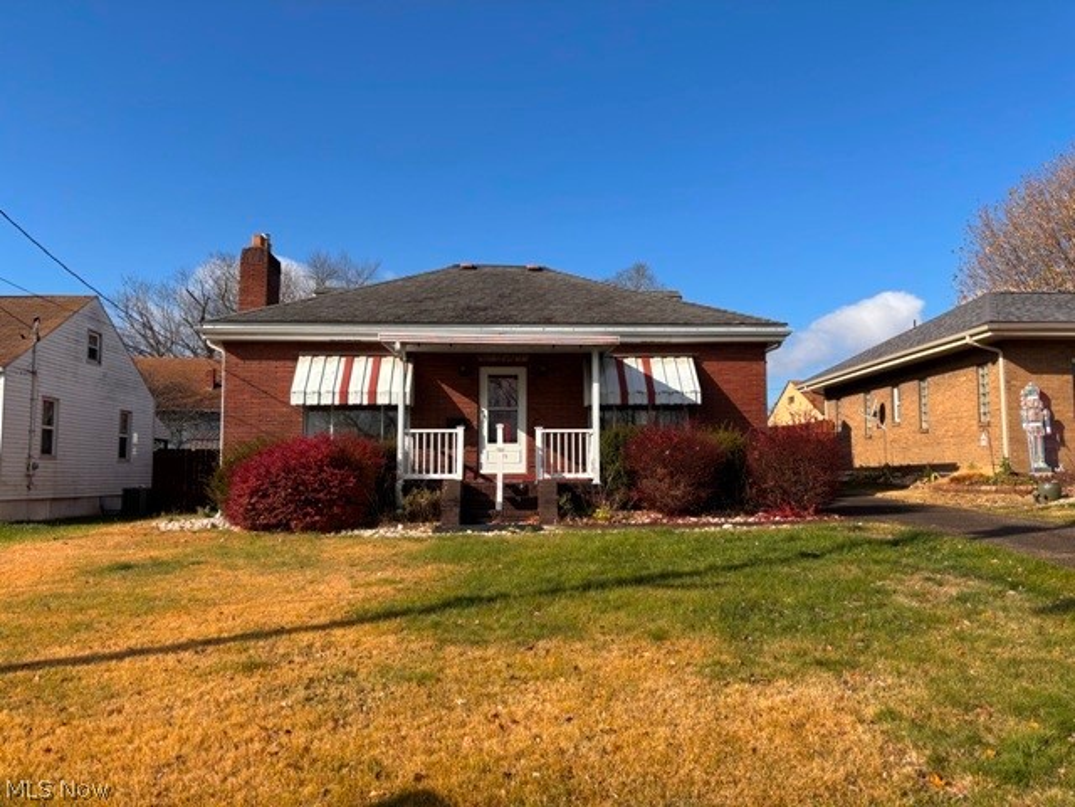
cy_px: 404
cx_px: 538
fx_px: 807
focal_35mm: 26
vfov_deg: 53.1
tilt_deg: +4.2
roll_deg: +0.1
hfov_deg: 67.3
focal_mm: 5.96
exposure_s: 1/2778
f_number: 1.6
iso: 50
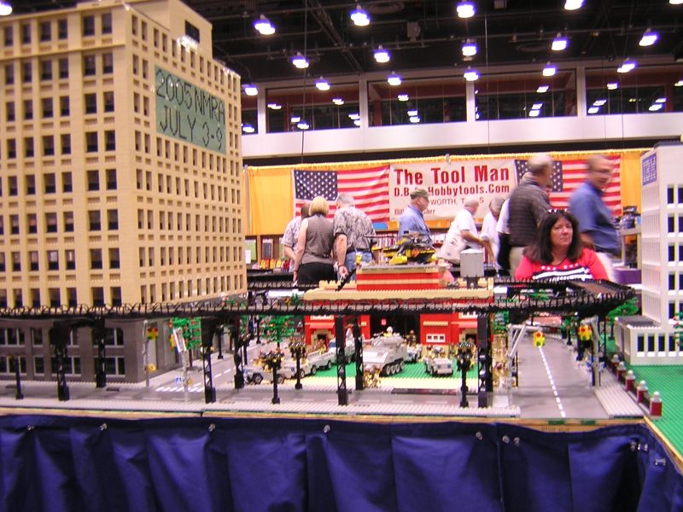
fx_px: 710
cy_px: 256
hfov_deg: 51.4
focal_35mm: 36
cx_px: 342
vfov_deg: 39.7
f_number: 2.6
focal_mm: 4.7
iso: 100
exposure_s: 1/7.9
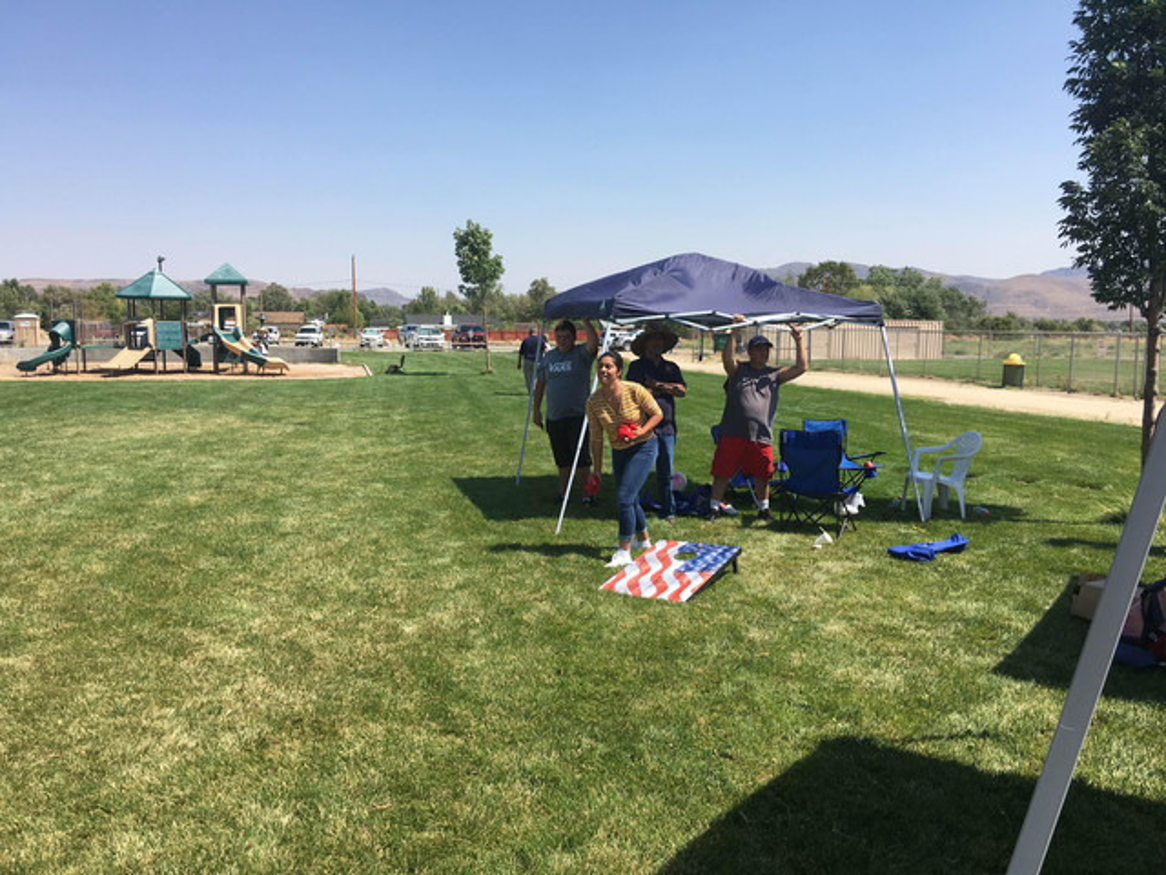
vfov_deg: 48.2
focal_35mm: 29
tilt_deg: -5.3
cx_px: 583
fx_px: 977
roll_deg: -0.2
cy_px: 438
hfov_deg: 61.7
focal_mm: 4.15
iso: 25
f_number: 2.2
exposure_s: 1/1399
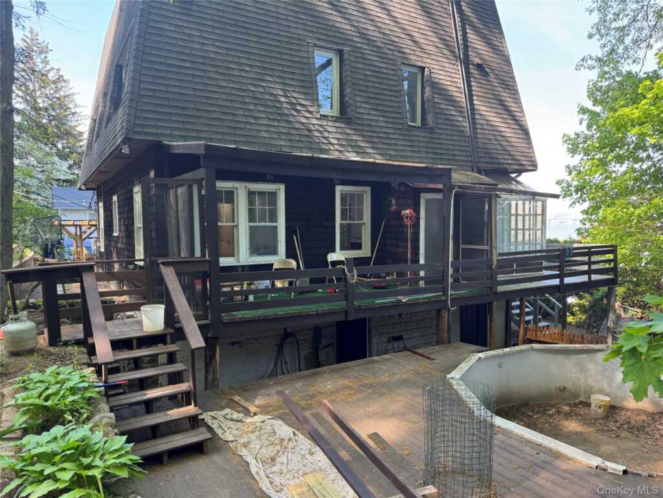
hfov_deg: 71.6
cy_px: 249
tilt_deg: -2.3
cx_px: 332
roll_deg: +0.9
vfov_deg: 56.8
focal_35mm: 24
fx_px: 460
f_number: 1.78
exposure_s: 1/121
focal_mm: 6.76
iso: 80
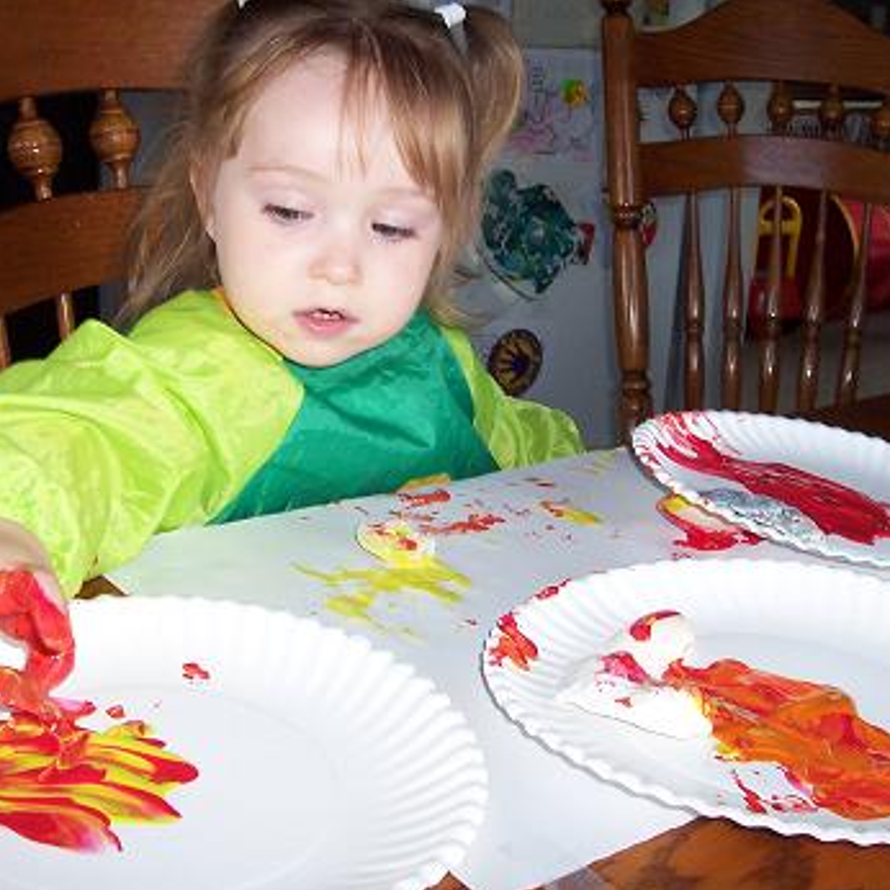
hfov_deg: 35.3
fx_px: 1396
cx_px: 424
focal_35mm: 48
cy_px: 405
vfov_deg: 35.3
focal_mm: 5.6
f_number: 2.8
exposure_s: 1/60
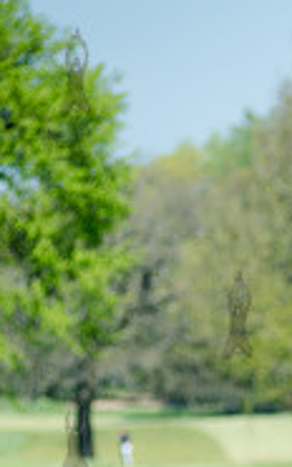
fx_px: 6274
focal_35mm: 492
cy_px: 436
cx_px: 561
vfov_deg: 4.3
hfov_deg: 2.7
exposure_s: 1/800
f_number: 3.5
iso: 100
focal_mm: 145
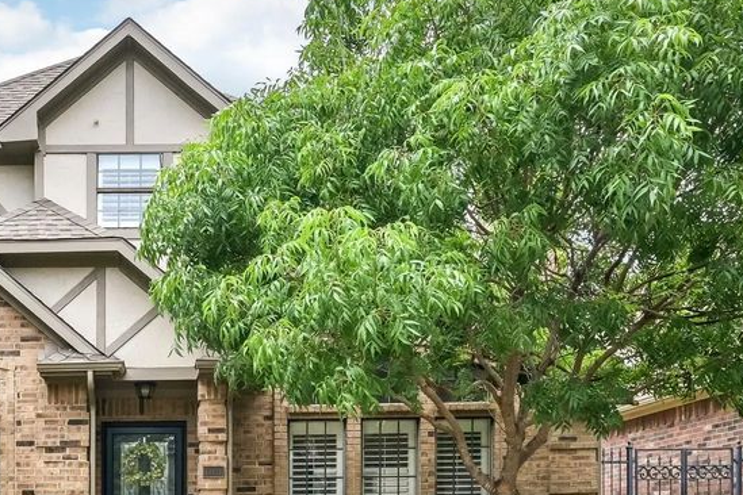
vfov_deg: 32.6
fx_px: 846
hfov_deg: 45.2
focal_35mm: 41
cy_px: 290
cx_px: 156
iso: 250
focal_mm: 22
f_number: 9
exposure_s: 1/160
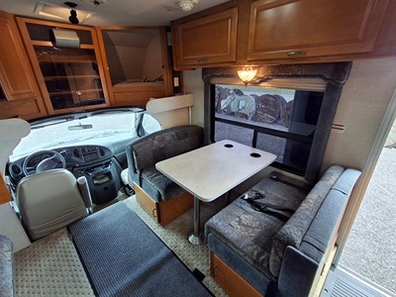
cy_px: 148
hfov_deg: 94.5
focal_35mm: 16
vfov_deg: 78.1
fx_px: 183
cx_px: 198
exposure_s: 1/40
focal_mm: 1.64
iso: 40
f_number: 2.2
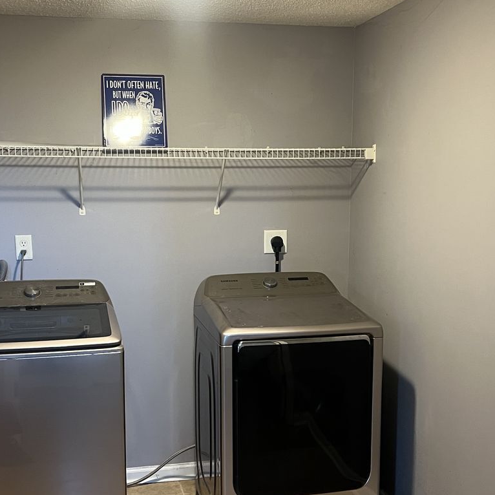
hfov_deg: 37.5
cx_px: 231
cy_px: 296
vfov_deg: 37.4
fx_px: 728
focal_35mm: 45
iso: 320
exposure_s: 1/60
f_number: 1.5
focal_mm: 5.7
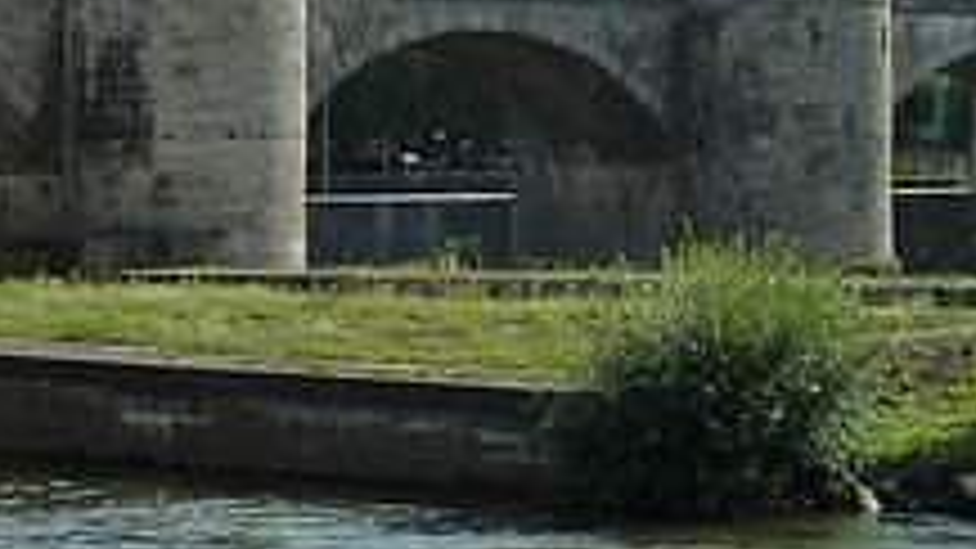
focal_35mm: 140
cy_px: -106
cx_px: 706
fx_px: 3623
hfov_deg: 15.3
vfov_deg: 8.6
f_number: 5
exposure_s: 1/400
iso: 125
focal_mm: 7.9
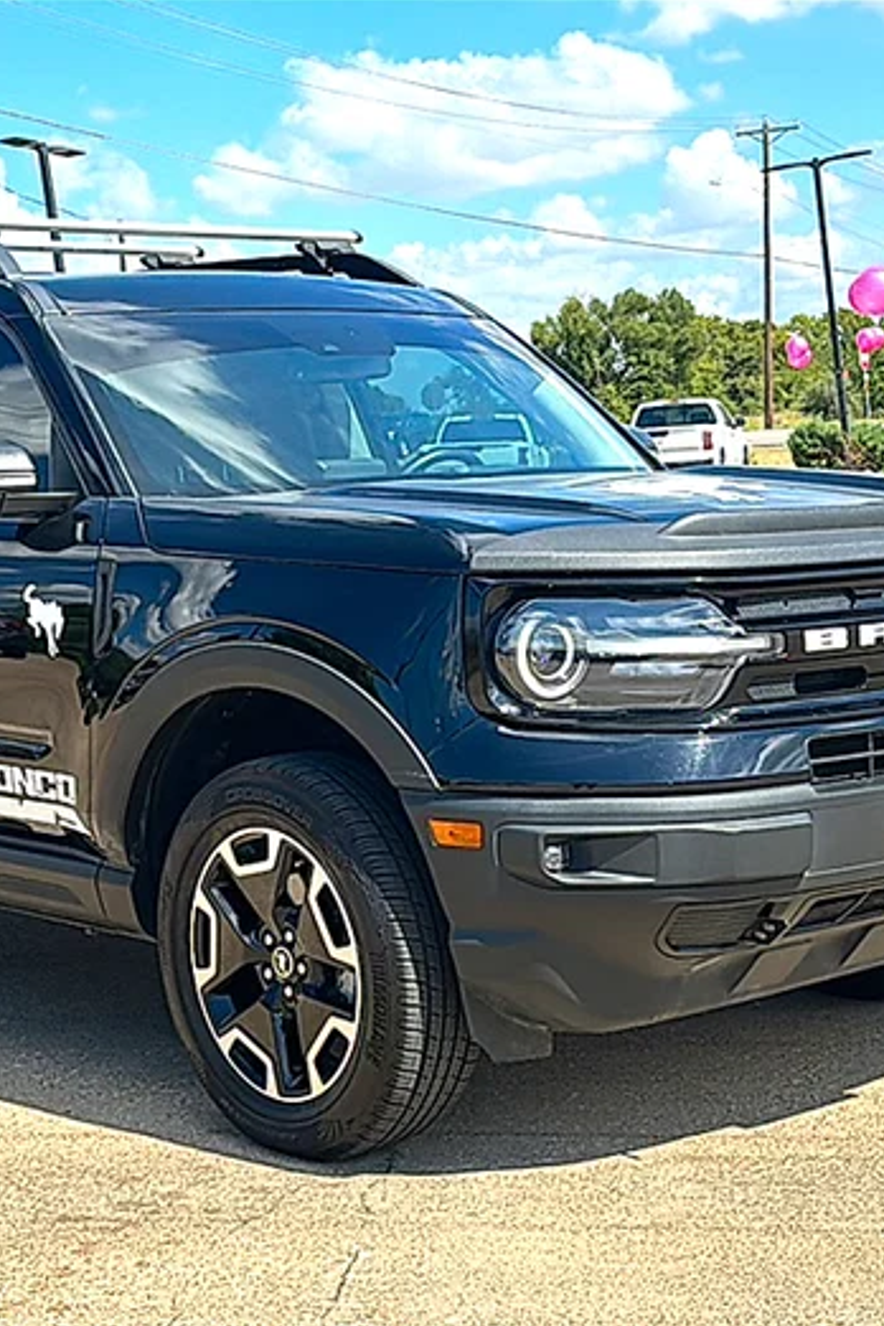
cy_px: 664
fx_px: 1952
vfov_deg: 37.5
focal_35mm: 53
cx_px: 368
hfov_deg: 25.5
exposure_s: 1/3745
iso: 80
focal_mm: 6.86
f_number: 1.78
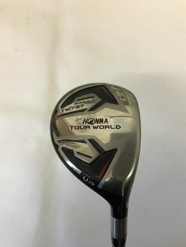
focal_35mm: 40
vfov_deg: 46.3
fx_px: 286
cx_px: 97
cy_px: 157
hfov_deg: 36.0
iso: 100
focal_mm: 3.3
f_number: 2.4
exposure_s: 1/33
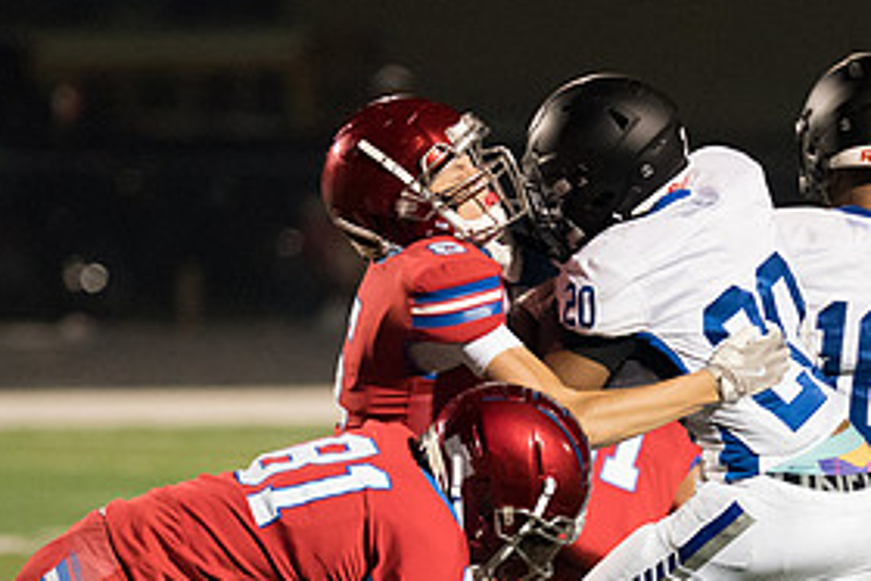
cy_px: 466
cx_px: 596
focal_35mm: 555
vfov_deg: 2.5
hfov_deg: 3.7
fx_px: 13434
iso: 10000
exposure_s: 1/1250
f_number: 2.8
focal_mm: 200
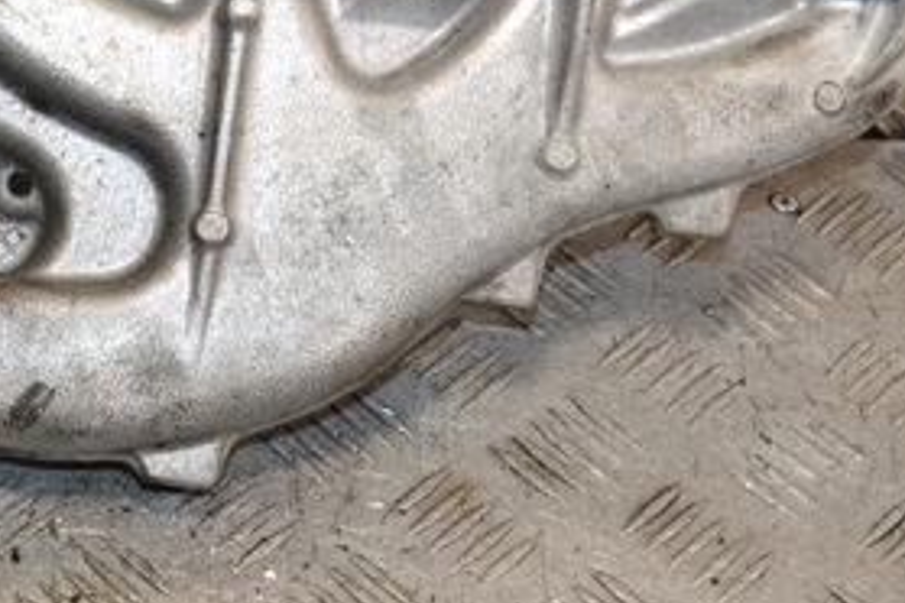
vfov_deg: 12.4
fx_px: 2765
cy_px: 75
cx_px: 71
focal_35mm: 110
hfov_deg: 18.3
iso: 800
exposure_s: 1/200
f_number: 7.1
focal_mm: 32
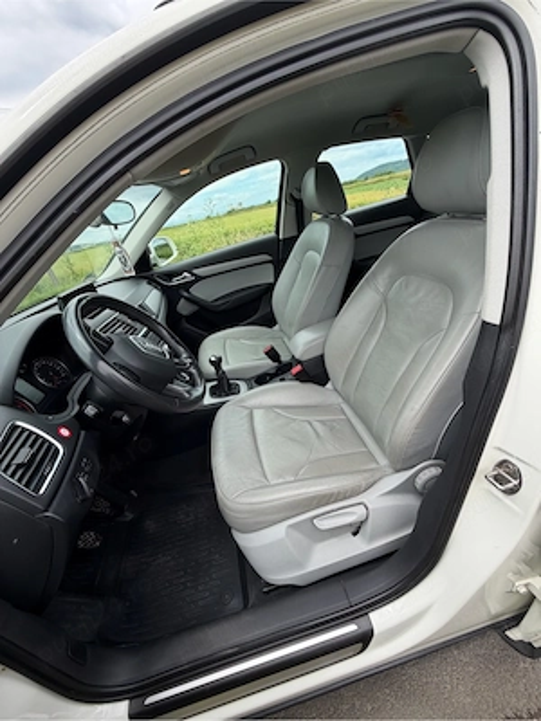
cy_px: 360
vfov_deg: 102.1
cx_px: 270
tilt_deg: -27.0
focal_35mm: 14
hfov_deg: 85.7
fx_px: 292
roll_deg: +13.3
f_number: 2.2
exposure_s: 1/590
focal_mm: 2.22
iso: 40
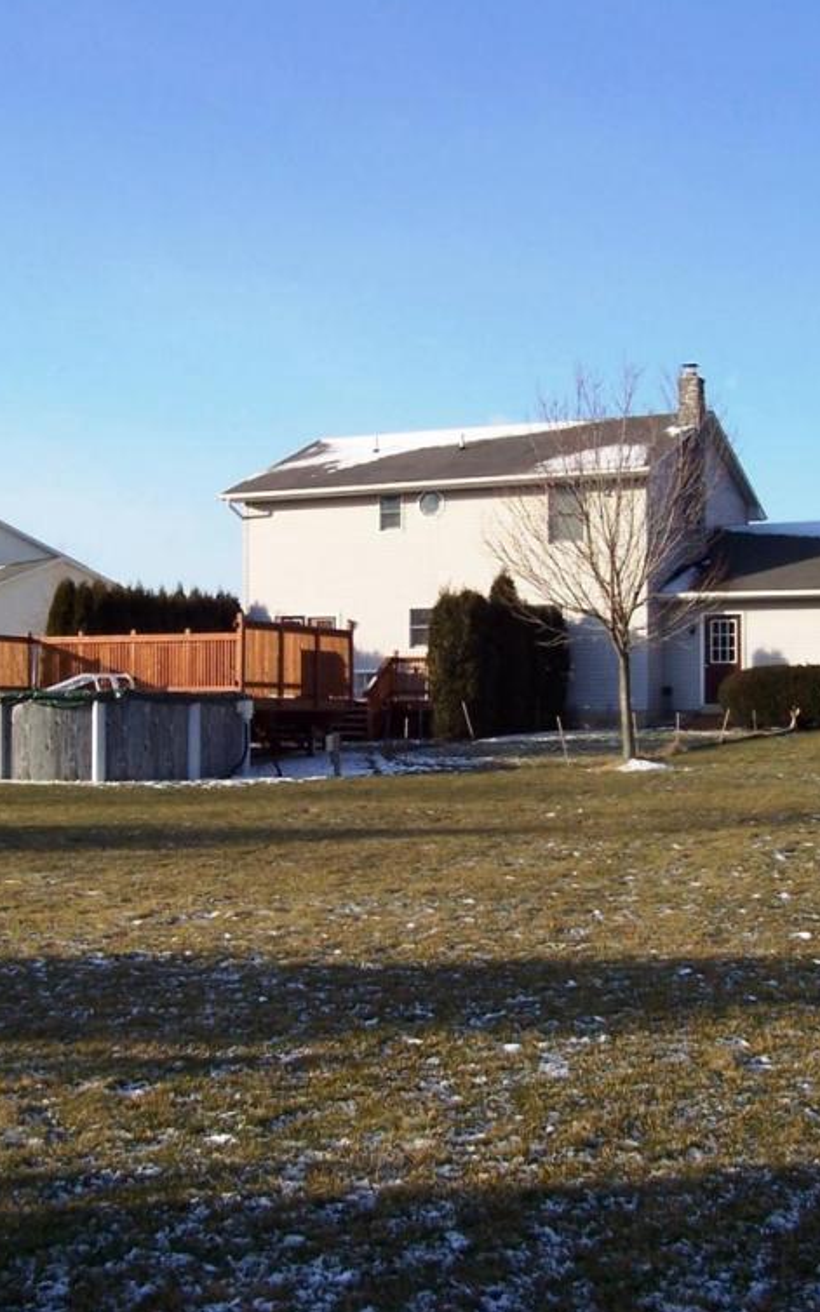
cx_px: 382
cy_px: 654
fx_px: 1753
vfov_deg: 41.1
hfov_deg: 26.3
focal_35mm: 49
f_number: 5.6
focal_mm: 5.6
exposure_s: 1/250
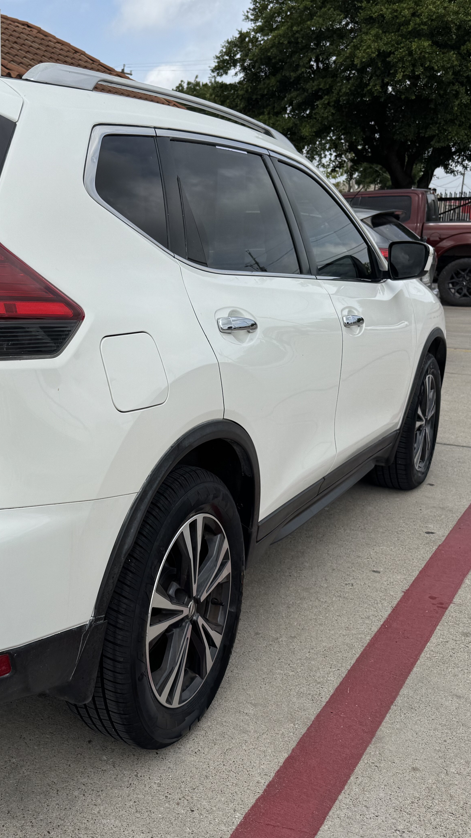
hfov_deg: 31.0
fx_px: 799
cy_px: 431
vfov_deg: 55.3
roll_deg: +0.0
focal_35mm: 36
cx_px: 25
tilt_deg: -15.0
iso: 80
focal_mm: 6.76
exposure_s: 1/6410
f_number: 1.78
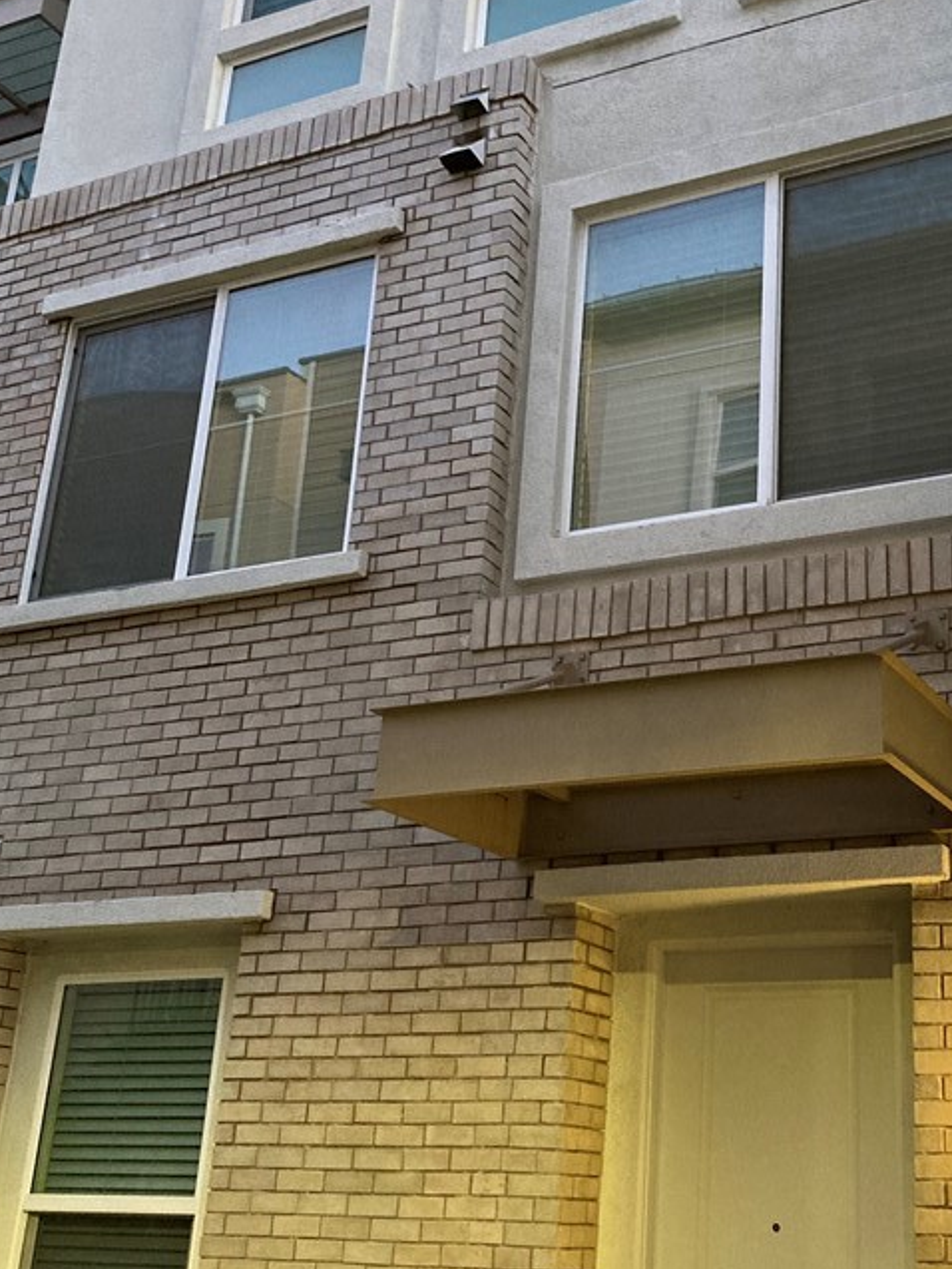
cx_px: 669
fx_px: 1650
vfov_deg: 42.1
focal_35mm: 45
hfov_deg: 31.8
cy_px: 610
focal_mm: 3.99
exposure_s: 1/40
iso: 400
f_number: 1.8
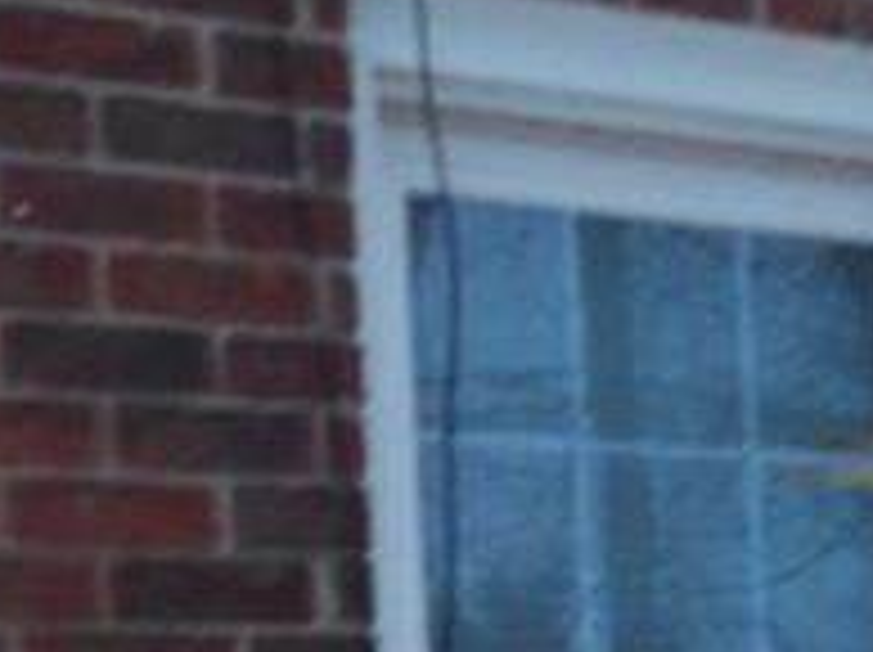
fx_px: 3199
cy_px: 733
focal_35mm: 127
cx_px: 1462
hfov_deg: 14.1
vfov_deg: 11.5
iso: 496
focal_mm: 4.3
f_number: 3.2
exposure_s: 1/17
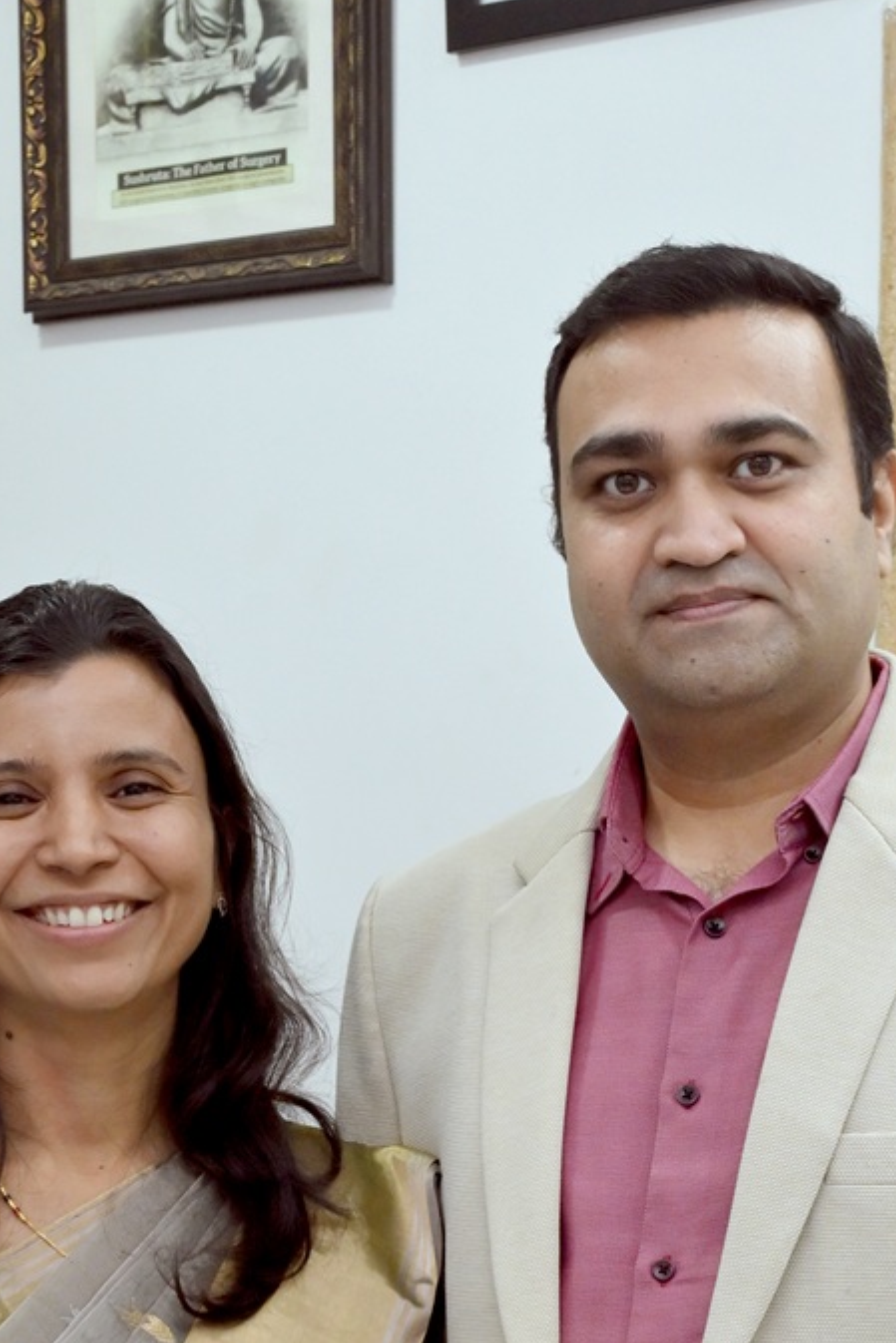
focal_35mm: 98
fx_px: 3657
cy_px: 1373
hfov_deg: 14.0
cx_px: 519
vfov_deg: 20.1
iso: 2000
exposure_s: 1/125
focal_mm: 44
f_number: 8
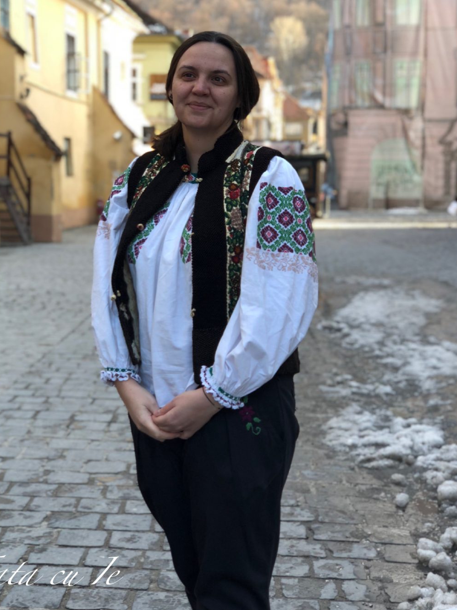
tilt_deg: -3.4
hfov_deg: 24.0
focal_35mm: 61
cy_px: 255
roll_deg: +0.2
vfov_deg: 31.6
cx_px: 211
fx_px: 1074
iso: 16
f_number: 2.4
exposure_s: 1/50
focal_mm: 6
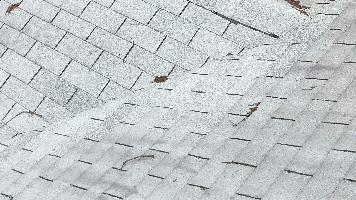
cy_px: -33
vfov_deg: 17.0
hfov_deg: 31.0
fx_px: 642
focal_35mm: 68
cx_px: 175
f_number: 1.8
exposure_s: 1/602
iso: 20
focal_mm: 3.99
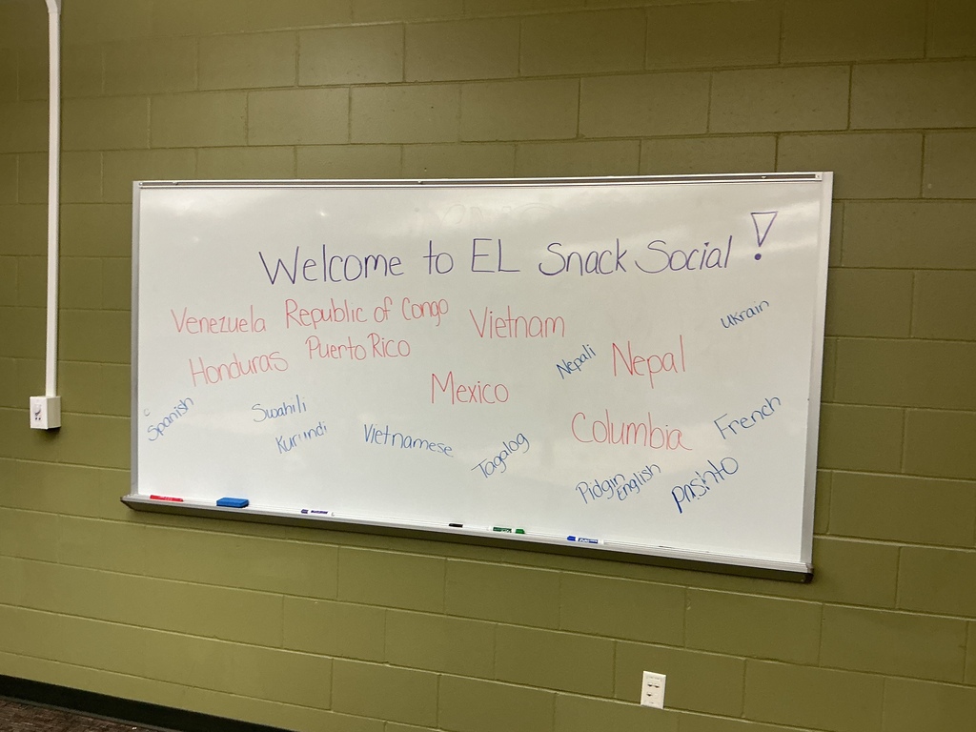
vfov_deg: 48.2
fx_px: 818
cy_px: 366
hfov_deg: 61.7
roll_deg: -2.5
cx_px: 488
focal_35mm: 29
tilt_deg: -3.1
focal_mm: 3
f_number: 1.8
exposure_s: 1/60
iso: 80
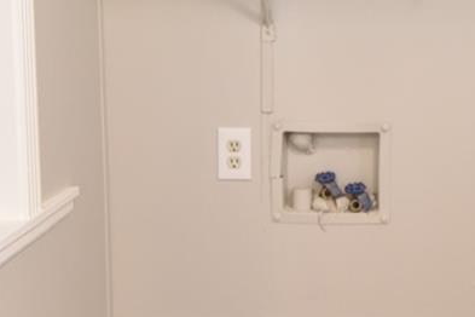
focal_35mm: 61
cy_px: 64
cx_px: 384
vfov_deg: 22.0
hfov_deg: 32.0
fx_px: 805
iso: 800
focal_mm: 10
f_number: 3.5
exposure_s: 1/20
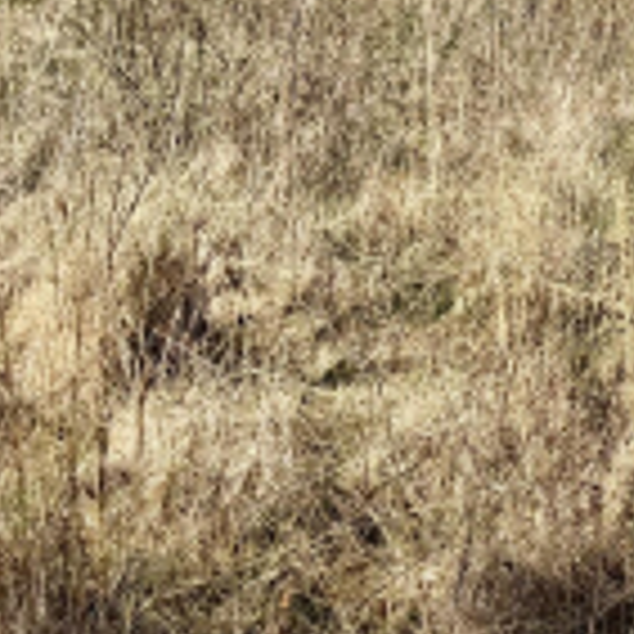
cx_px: 1041
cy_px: -202
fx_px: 2072
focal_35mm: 100
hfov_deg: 15.6
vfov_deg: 16.4
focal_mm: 6.76
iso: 80
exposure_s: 1/3425
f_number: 1.78
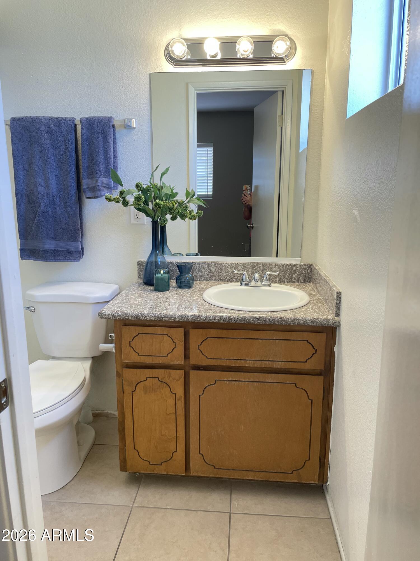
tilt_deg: -12.3
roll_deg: +0.4
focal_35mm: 26
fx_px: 421
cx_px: 210
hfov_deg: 53.1
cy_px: 280
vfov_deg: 67.3
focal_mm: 4.2
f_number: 1.6
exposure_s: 1/60
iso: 80
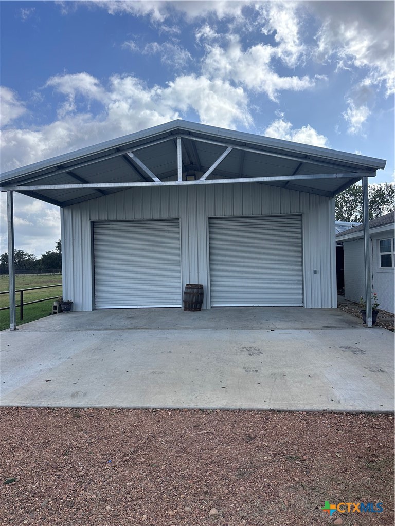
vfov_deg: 71.6
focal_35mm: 24
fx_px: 365
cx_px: 198
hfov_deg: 56.8
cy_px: 263
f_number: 1.78
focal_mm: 6.86
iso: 80
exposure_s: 1/4016
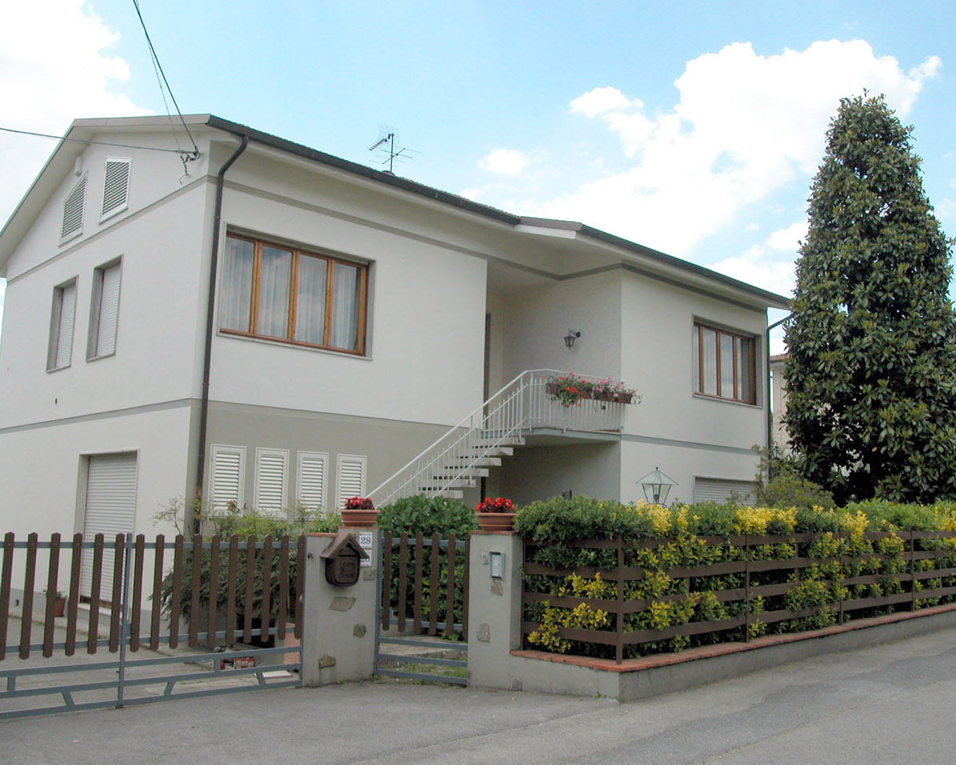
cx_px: 521
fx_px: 905
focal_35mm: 32
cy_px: 382
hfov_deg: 55.6
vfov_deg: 45.8
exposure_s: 1/288
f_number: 6.3
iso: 100
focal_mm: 7.7
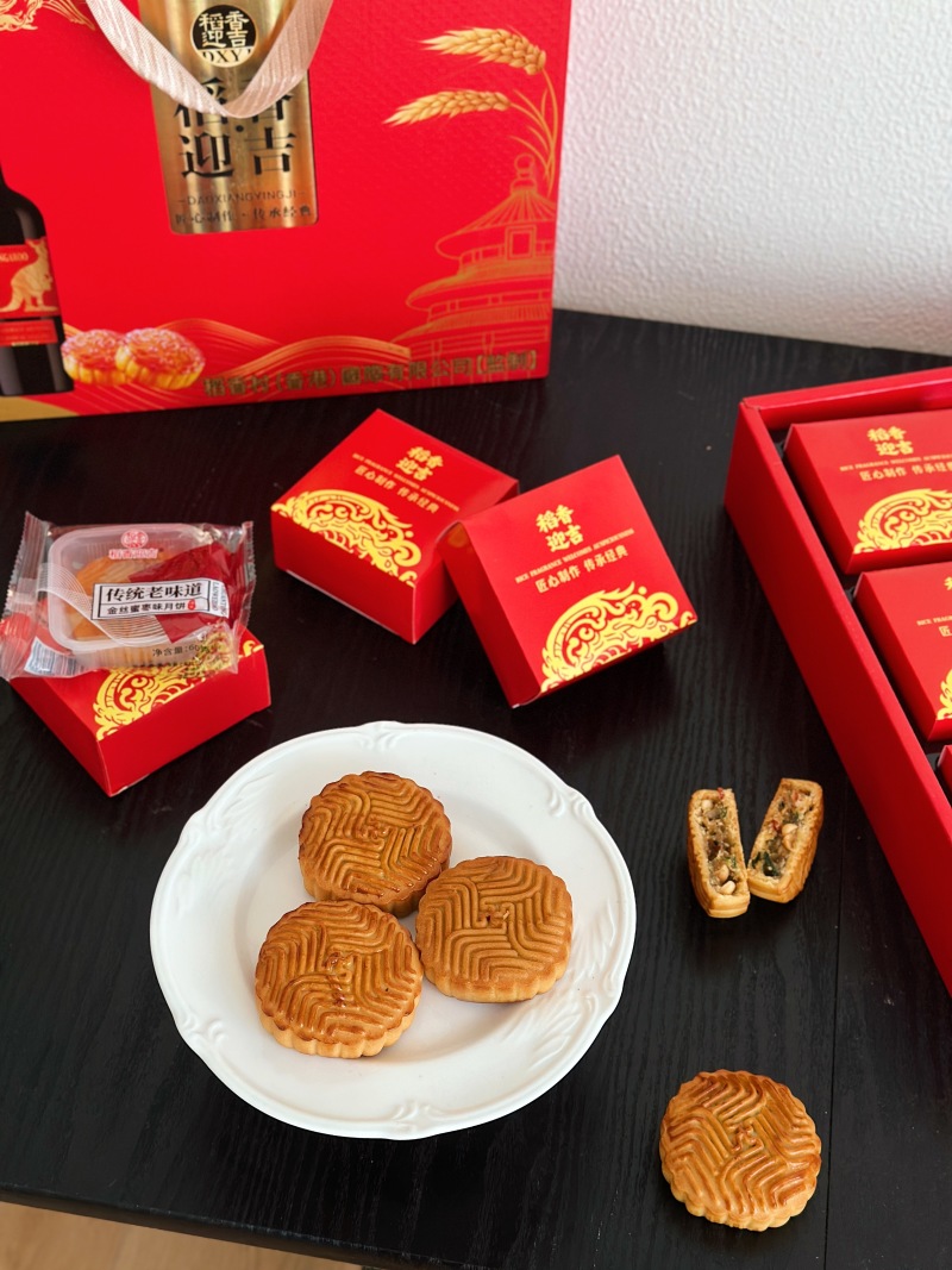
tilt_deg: -48.9
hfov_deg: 30.3
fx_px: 1760
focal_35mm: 48
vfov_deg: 39.7
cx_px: 476
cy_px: 635
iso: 125
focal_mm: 6.86
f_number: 1.78
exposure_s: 1/61
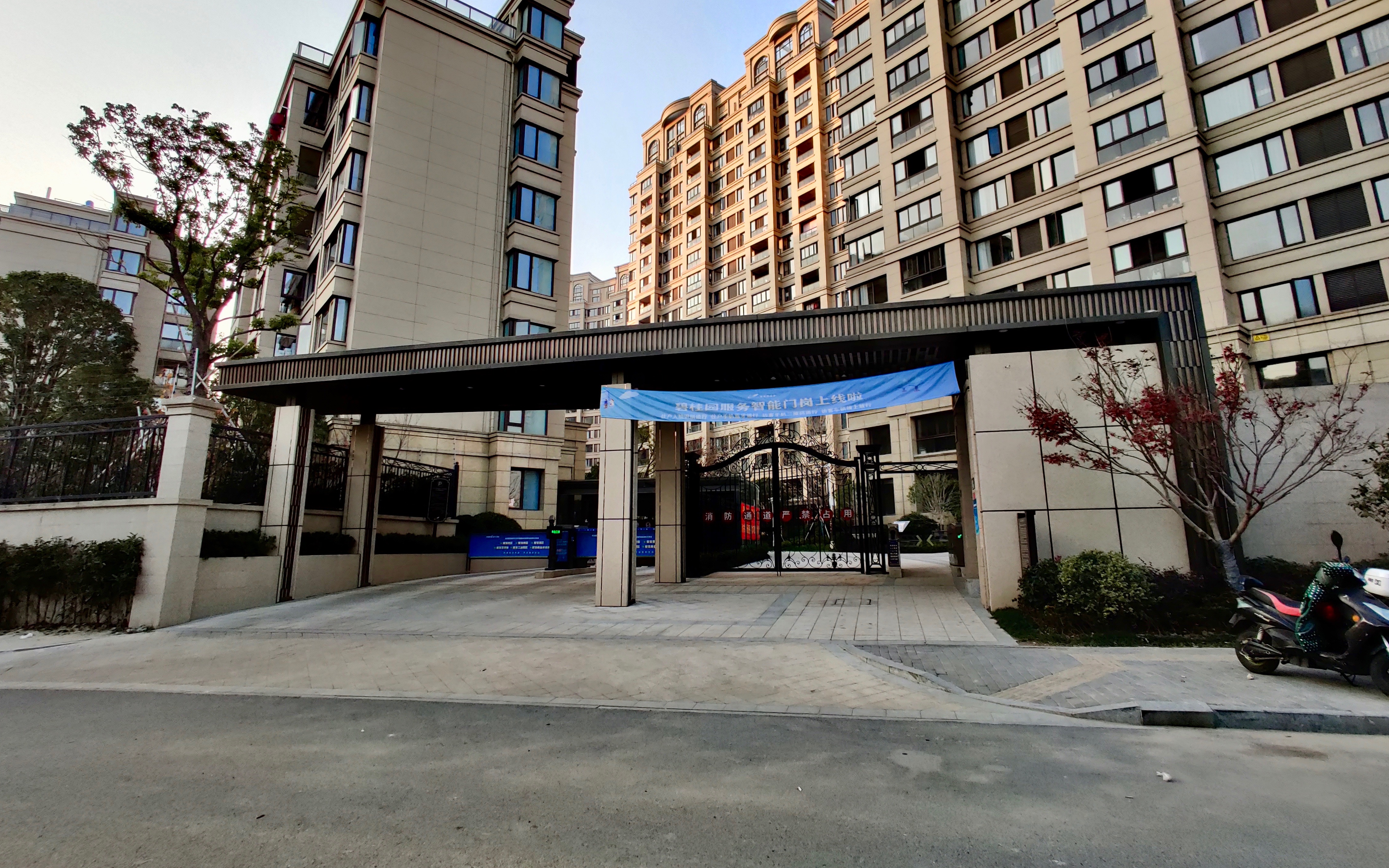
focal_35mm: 14
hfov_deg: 105.3
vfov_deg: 78.3
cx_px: 702
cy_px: 380
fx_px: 530
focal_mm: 2.25
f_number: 2.2
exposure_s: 1/100
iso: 125
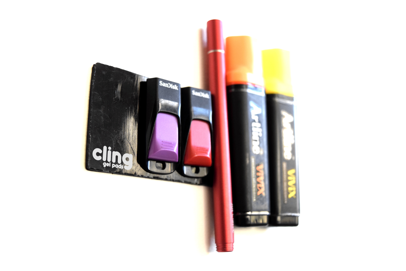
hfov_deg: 51.3
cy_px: 136
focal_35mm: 38
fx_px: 423
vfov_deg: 35.5
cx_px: 203
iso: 900
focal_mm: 25
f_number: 4
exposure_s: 1/125
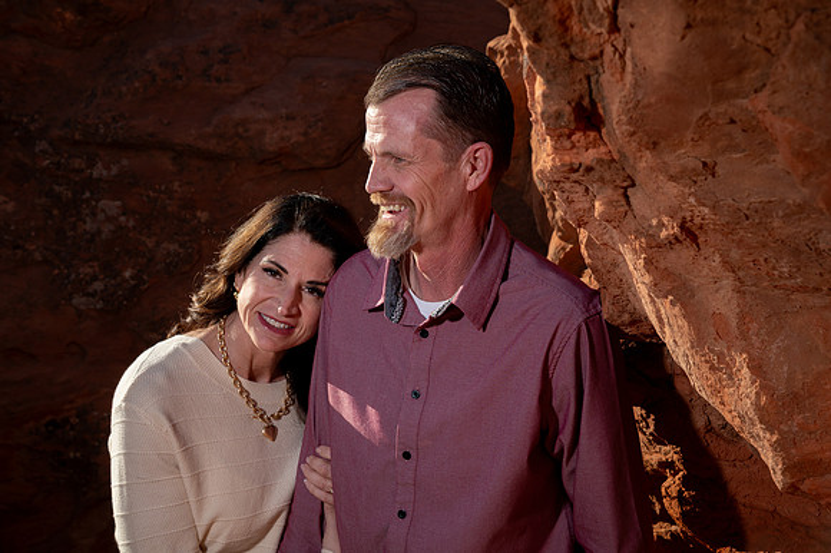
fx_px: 1612
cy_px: 241
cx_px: 363
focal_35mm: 70
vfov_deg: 19.5
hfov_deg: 28.9
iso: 200
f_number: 9
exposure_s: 1/320
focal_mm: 62
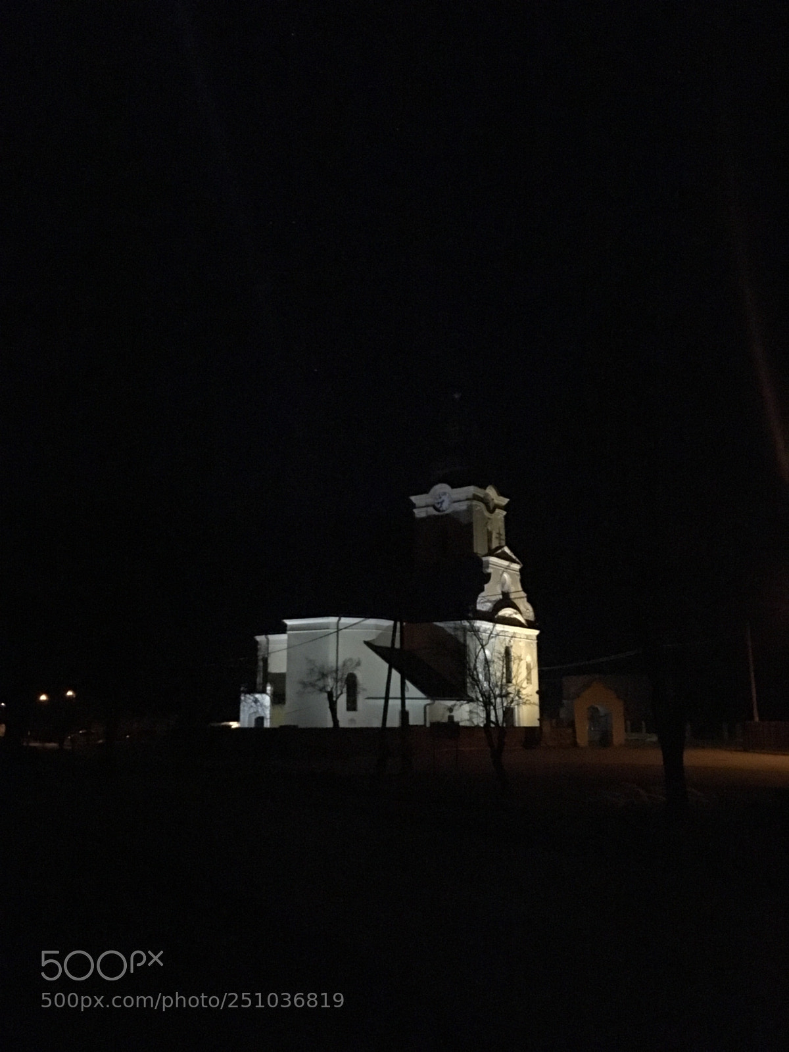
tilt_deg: +13.4
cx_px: 394
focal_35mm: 29
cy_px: 526
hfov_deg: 48.2
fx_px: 881
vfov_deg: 61.7
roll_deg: +0.0
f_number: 2.2
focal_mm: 4.15
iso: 2000
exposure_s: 1/17
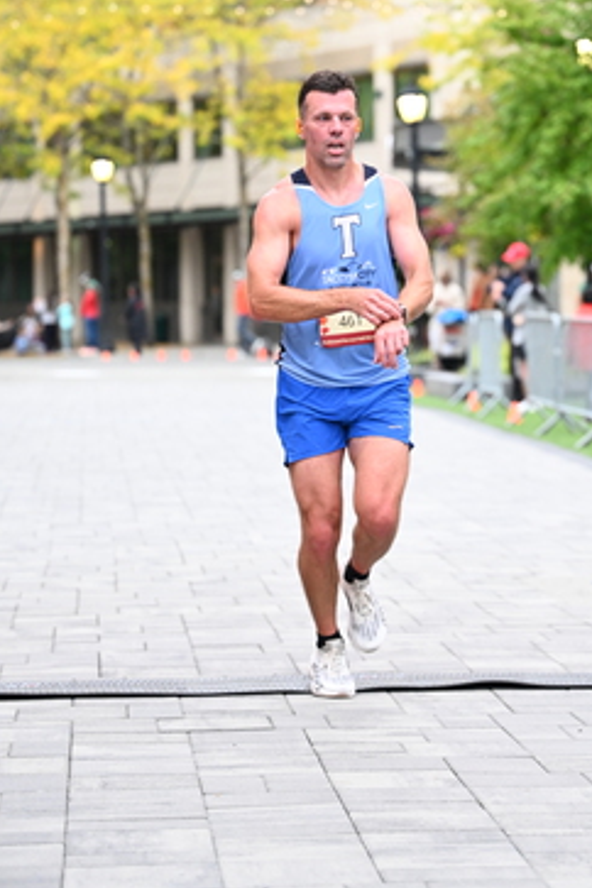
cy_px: 342
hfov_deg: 10.1
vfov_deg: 15.2
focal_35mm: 135
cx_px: 446
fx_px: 3330
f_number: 2.8
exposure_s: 1/800
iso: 1600
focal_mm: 89
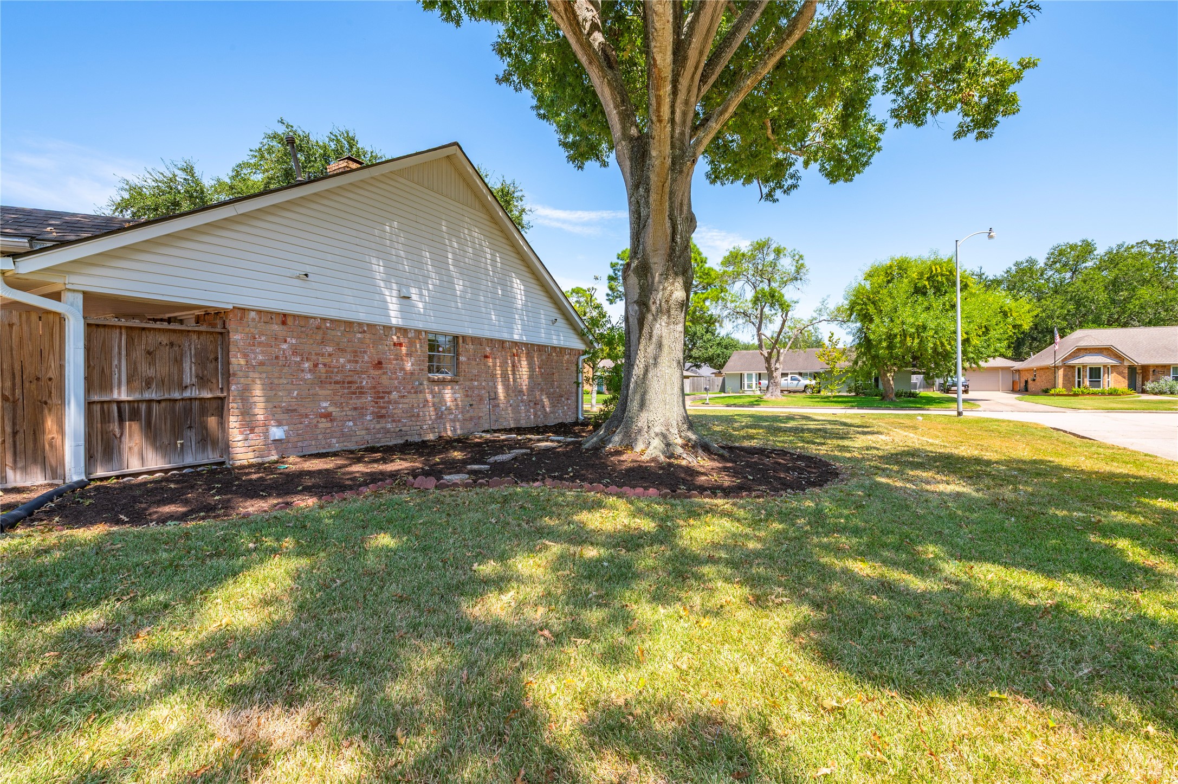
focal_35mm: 16
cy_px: 392
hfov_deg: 96.8
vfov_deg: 73.7
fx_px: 523
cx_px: 589
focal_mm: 16
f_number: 13
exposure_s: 1/100
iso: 125
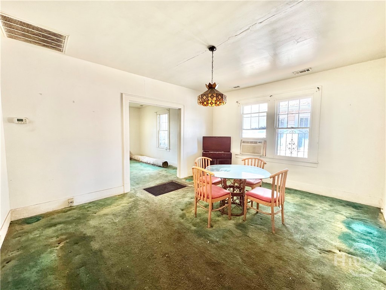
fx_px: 156
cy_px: 145
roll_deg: -0.9
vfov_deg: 85.7
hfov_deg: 102.1
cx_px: 193
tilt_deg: -4.2
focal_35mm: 14
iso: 320
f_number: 2.2
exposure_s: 1/73
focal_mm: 2.22
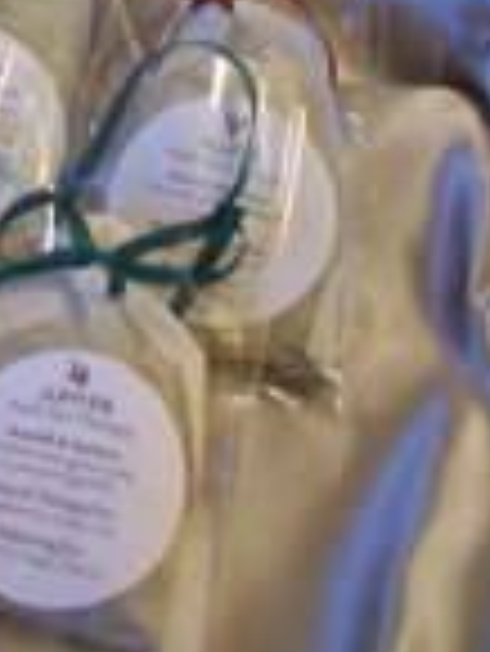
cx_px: -99
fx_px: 1772
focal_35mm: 94
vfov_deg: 19.4
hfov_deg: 15.2
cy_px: -175
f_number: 2.8
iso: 160
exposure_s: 1/8.56
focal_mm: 5.7
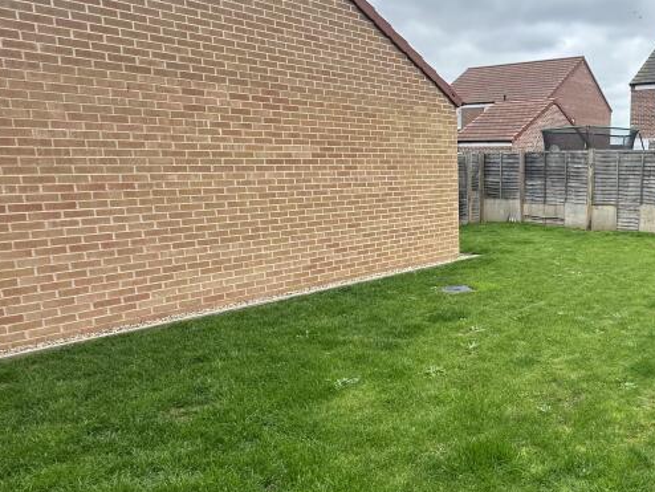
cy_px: 252
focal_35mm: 29
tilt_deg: -9.7
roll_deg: -0.3
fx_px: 549
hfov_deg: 56.2
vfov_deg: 48.3
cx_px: 542
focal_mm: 2.22
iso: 40
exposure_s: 1/262
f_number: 2.2
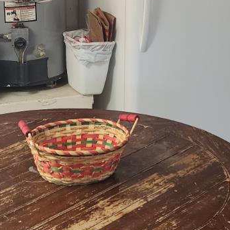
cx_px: 93
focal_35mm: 89
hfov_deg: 19.5
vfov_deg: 18.9
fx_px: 669
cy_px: -8
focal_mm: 6.4
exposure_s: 1/120
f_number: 1.8
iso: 250
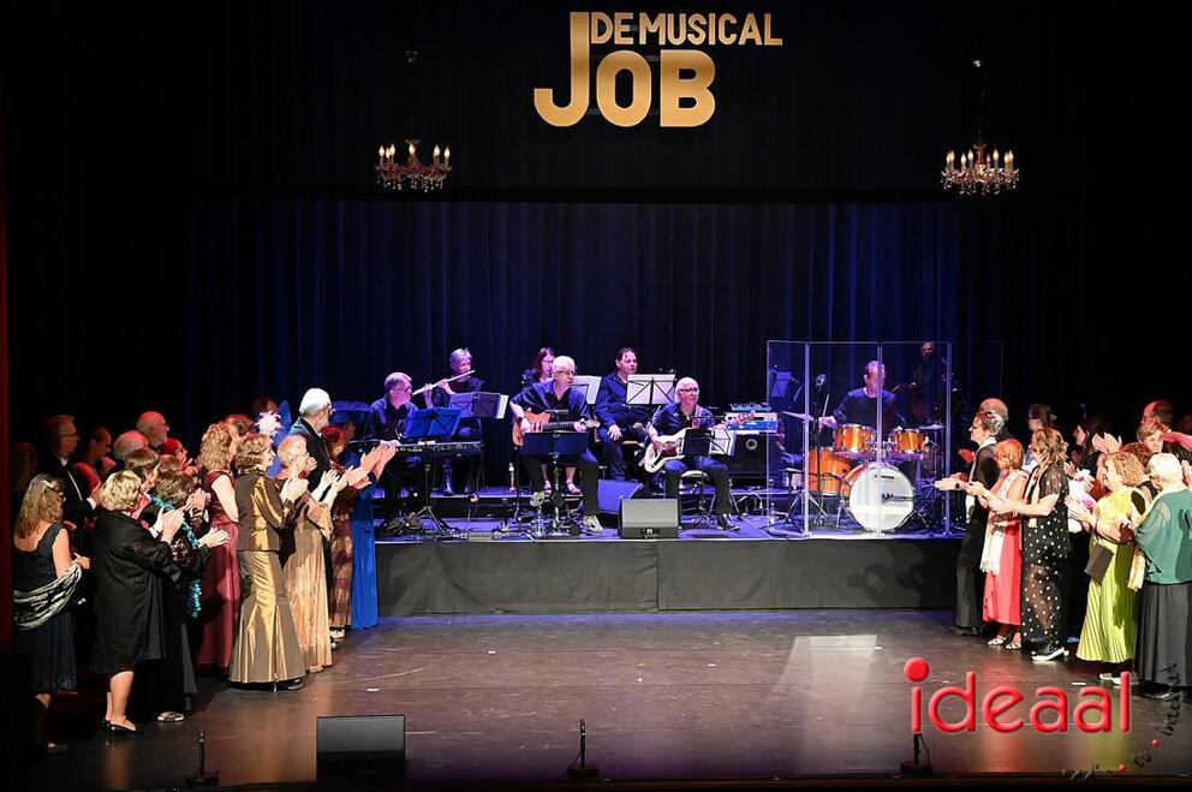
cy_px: 396
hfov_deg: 28.9
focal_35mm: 70
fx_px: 2315
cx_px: 596
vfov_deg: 19.4
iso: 12800
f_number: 5
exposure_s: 1/400
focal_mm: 70
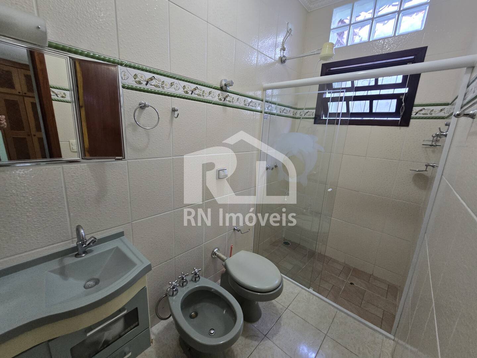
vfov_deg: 89.9
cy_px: 179
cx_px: 238
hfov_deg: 106.2
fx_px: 179
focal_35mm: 13
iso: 500
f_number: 2.2
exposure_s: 1/60
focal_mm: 2.2
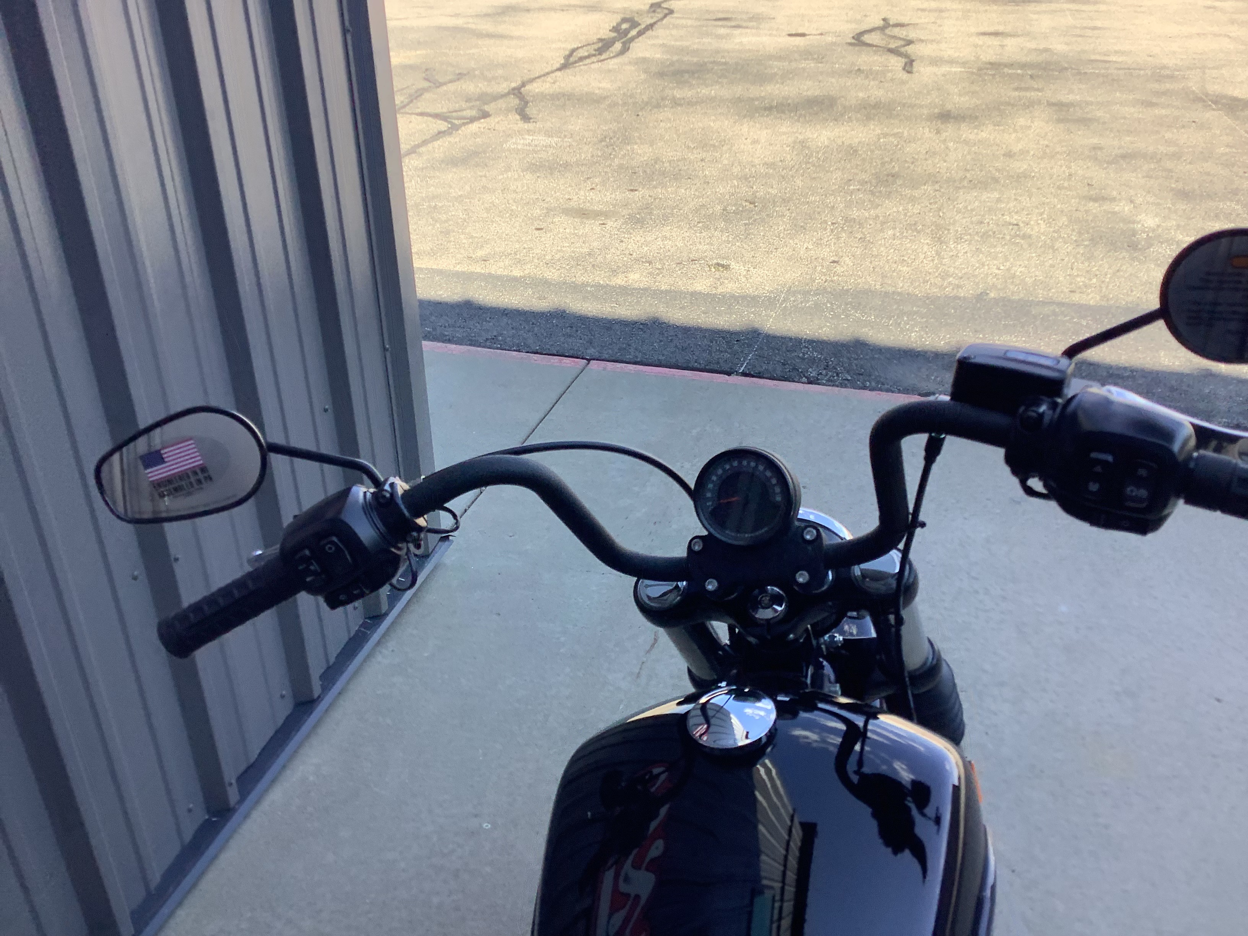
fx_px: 1118
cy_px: 468
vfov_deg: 45.4
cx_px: 624
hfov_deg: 58.4
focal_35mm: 31
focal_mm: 3.3
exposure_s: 1/277
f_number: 2.4
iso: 25
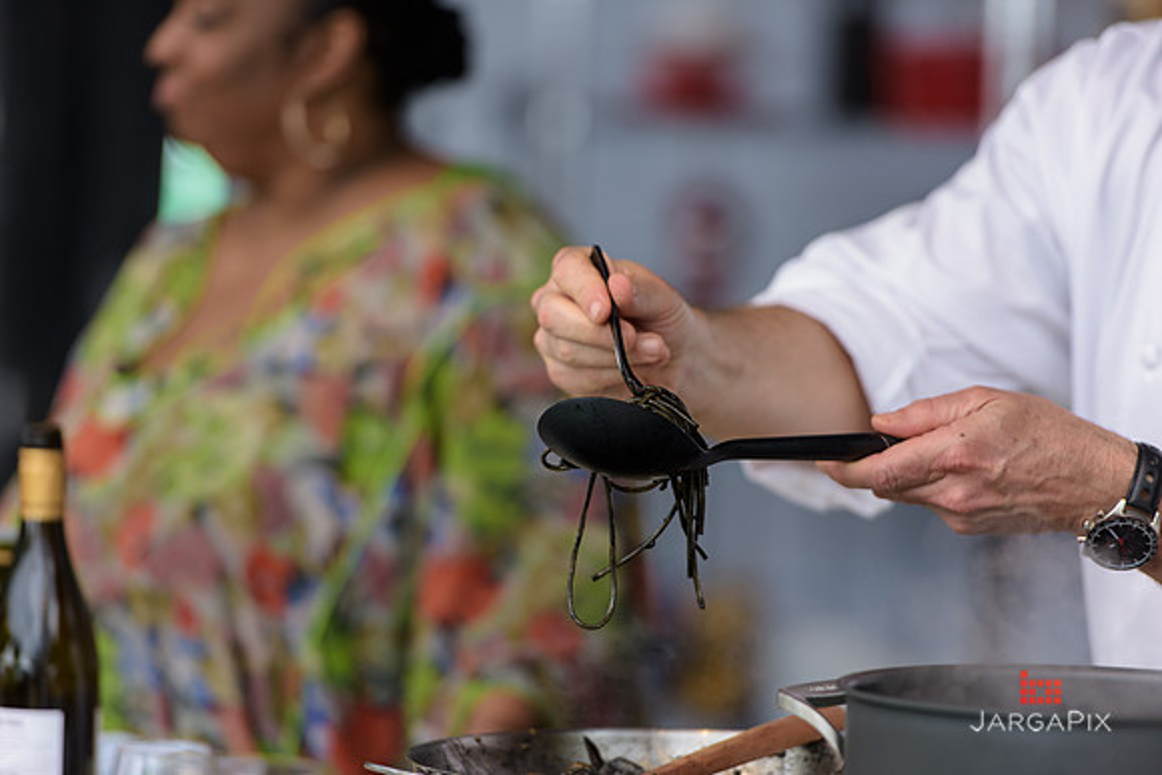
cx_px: 581
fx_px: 6457
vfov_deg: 6.9
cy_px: 388
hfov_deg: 10.3
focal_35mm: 200
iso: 250
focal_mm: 200
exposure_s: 1/1250
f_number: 3.2
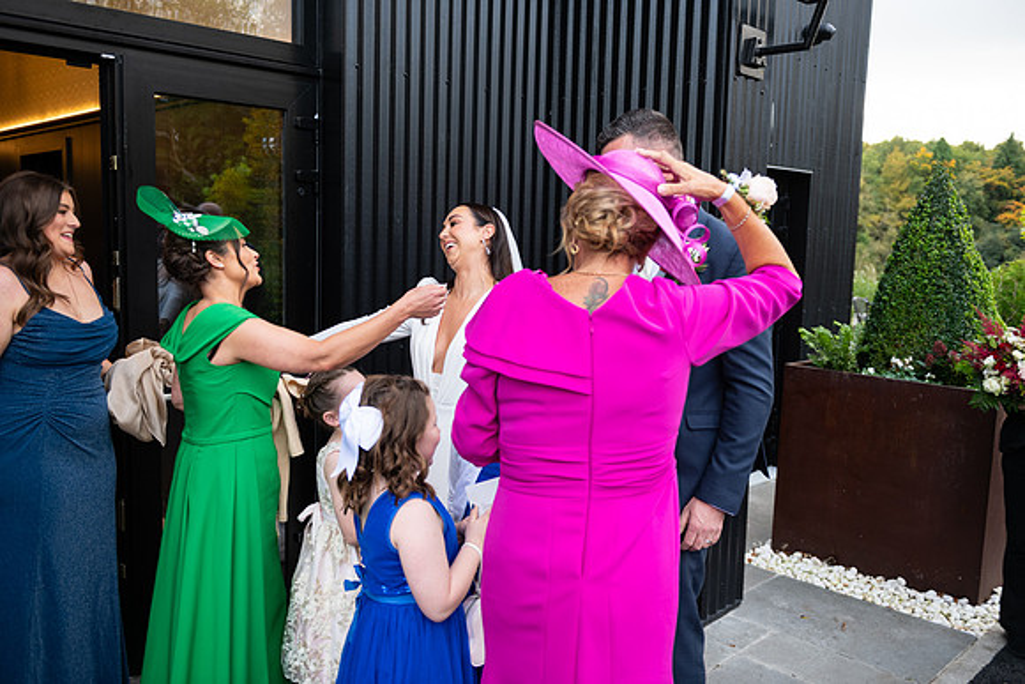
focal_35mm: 32
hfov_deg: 58.7
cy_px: 342
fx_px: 911
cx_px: 512
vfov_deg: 41.1
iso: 320
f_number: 3.5
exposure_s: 1/160
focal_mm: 32
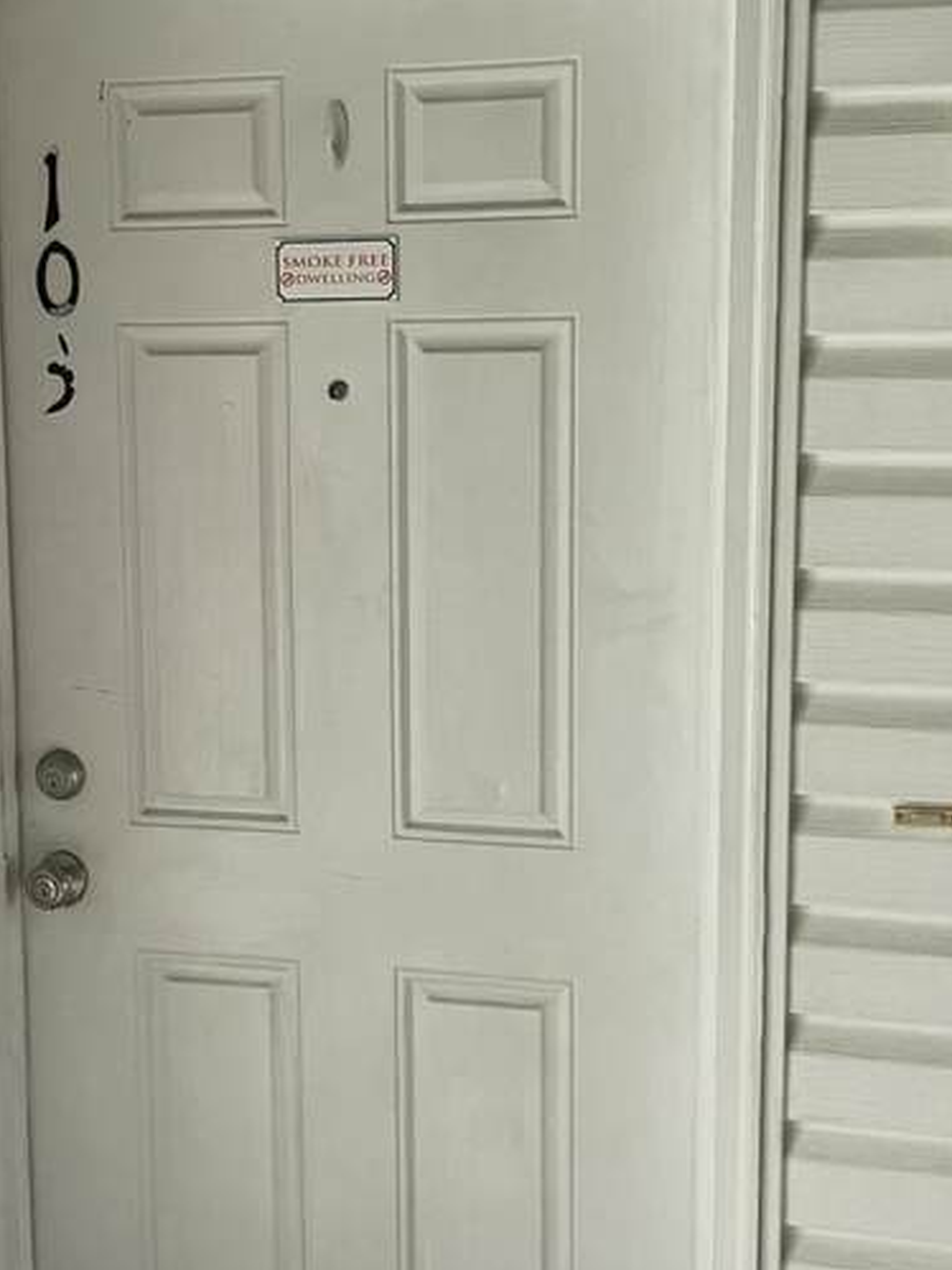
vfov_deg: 38.2
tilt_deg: -6.4
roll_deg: +0.7
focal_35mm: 50
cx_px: 382
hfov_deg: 29.0
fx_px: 1834
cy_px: 588
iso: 200
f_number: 1.6
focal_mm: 4.2
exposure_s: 1/60
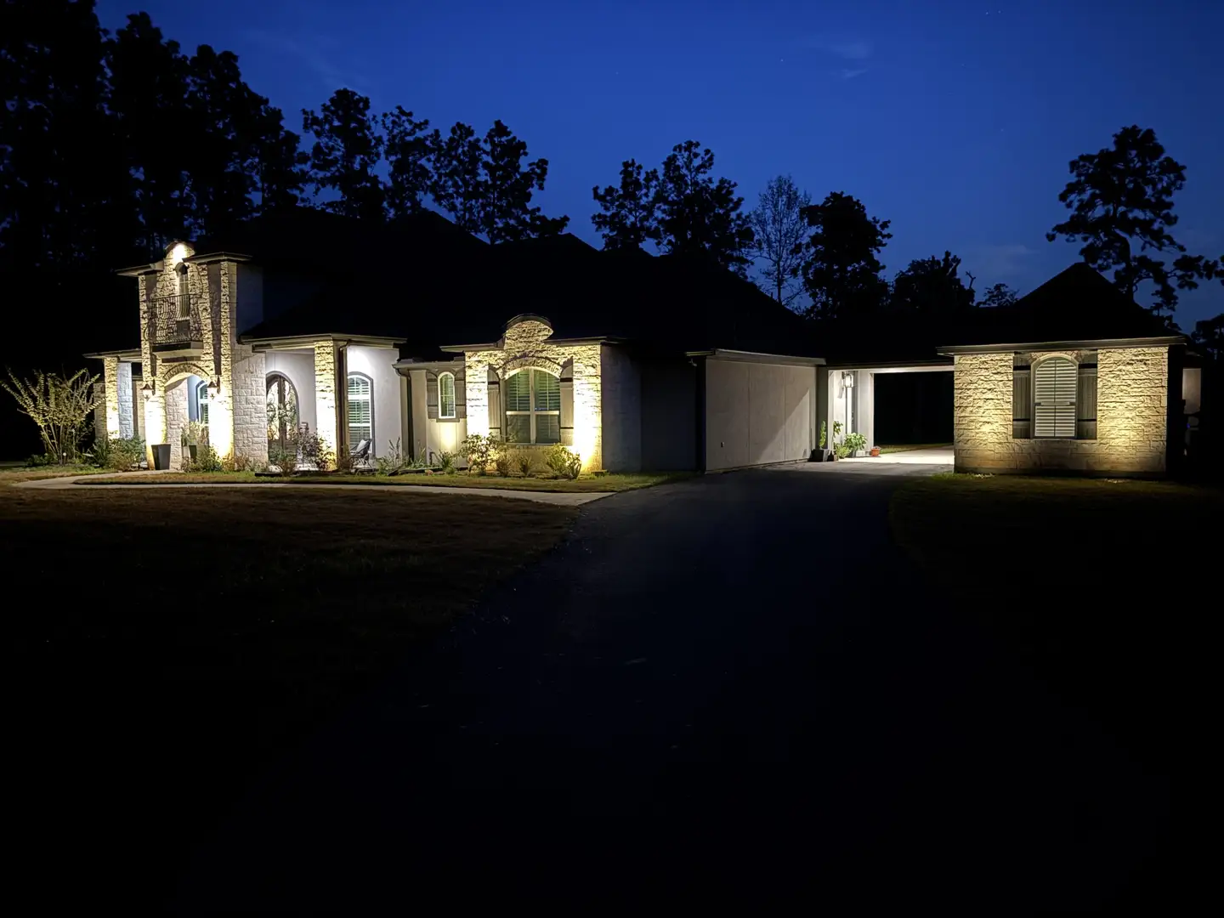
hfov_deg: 67.3
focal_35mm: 26
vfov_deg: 53.1
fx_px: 919
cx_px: 612
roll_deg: +0.6
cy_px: 459
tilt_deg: -4.1
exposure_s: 1/5
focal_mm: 5.96
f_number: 1.6
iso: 640
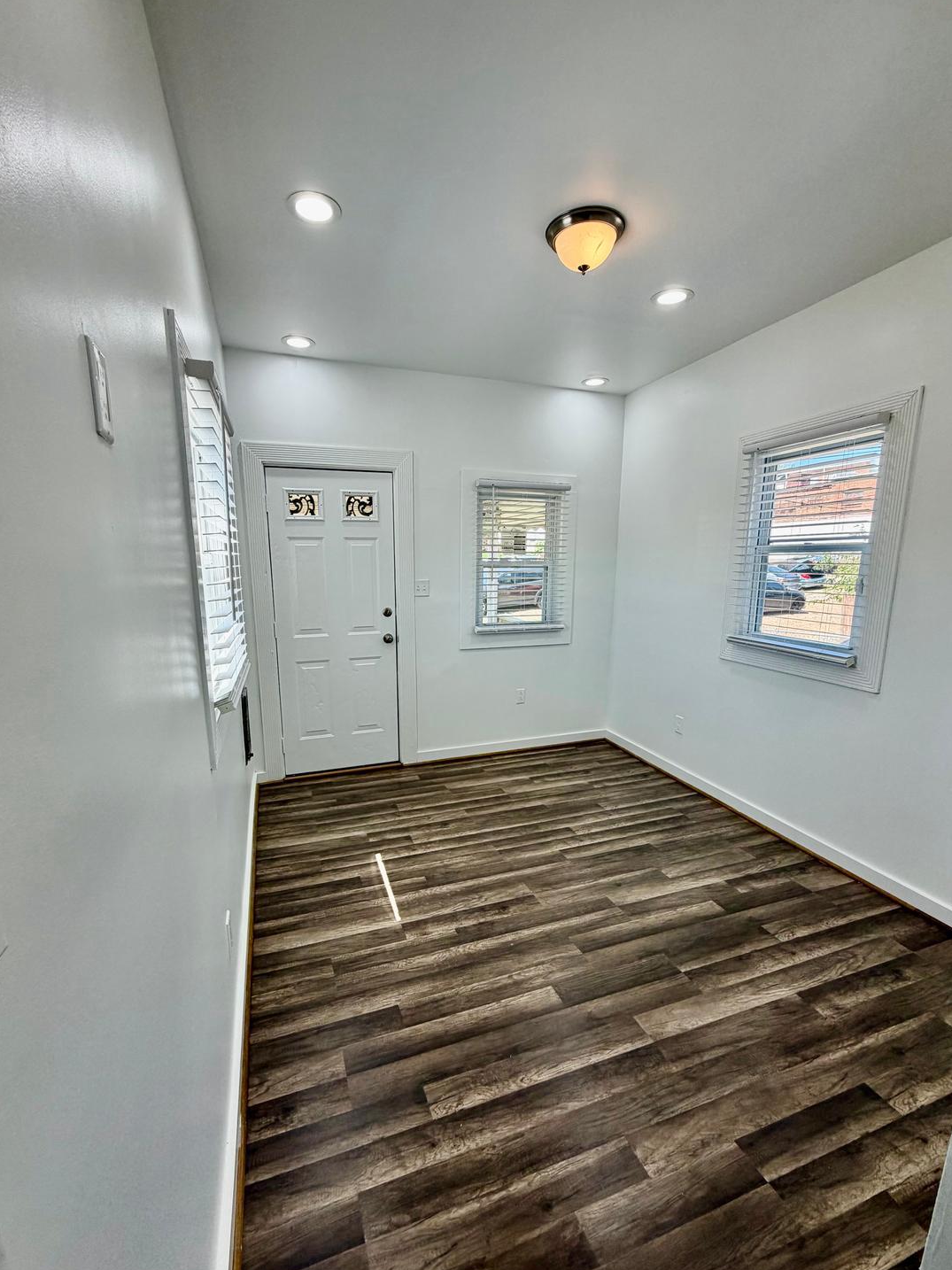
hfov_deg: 81.7
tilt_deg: -9.8
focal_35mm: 15
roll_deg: -1.7
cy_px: 670
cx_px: 451
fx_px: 550
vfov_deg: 98.1
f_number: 2.2
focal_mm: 2.22
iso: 50
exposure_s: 1/147
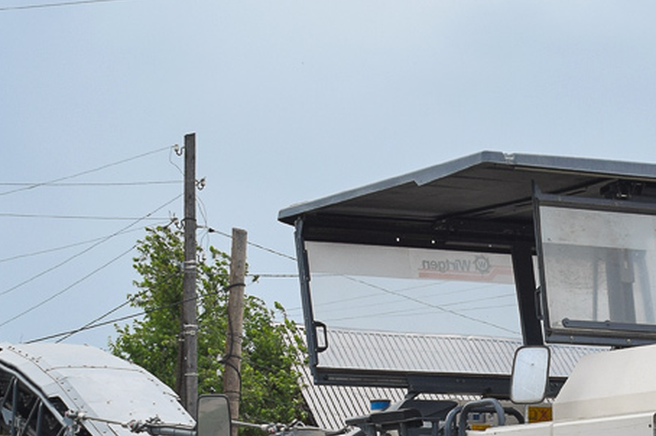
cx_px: 650
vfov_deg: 10.6
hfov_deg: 15.8
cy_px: 521
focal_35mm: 127
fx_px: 2312
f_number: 6.3
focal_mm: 32
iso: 200
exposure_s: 1/640
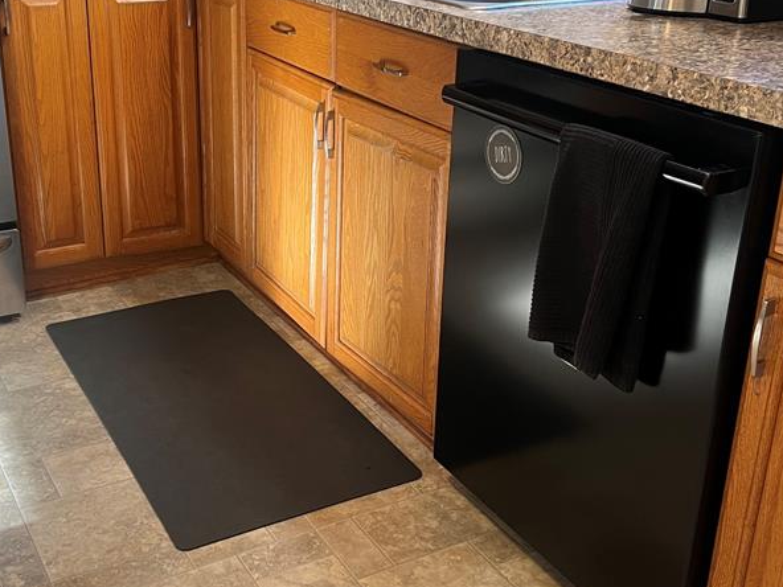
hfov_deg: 41.9
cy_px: 247
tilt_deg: -22.2
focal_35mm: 45
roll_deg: -0.2
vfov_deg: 32.1
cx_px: 317
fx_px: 1018
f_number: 1.5
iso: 100
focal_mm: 5.7
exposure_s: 1/60
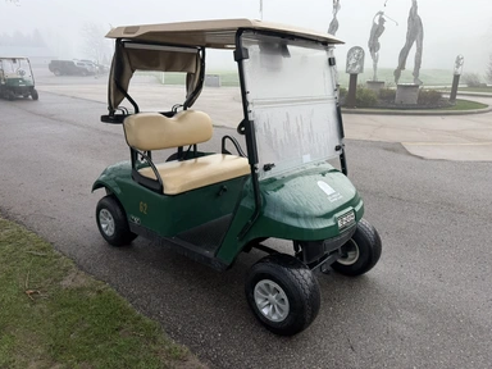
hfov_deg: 69.4
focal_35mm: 25
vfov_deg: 54.9
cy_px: 178
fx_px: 355
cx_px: 242
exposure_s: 1/868
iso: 80
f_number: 1.78
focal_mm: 6.76
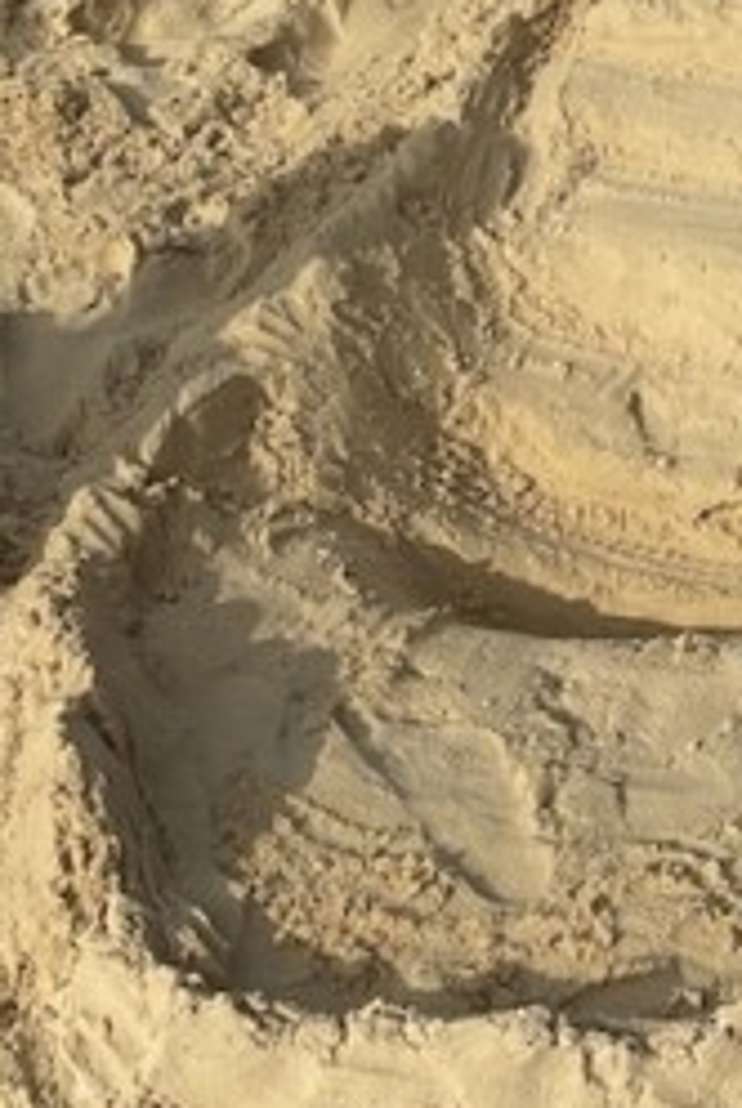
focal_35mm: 85
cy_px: 442
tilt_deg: -41.5
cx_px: 726
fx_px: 2620
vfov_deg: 23.8
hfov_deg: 15.8
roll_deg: +0.1
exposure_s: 1/3788
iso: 16
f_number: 1.8
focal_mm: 3
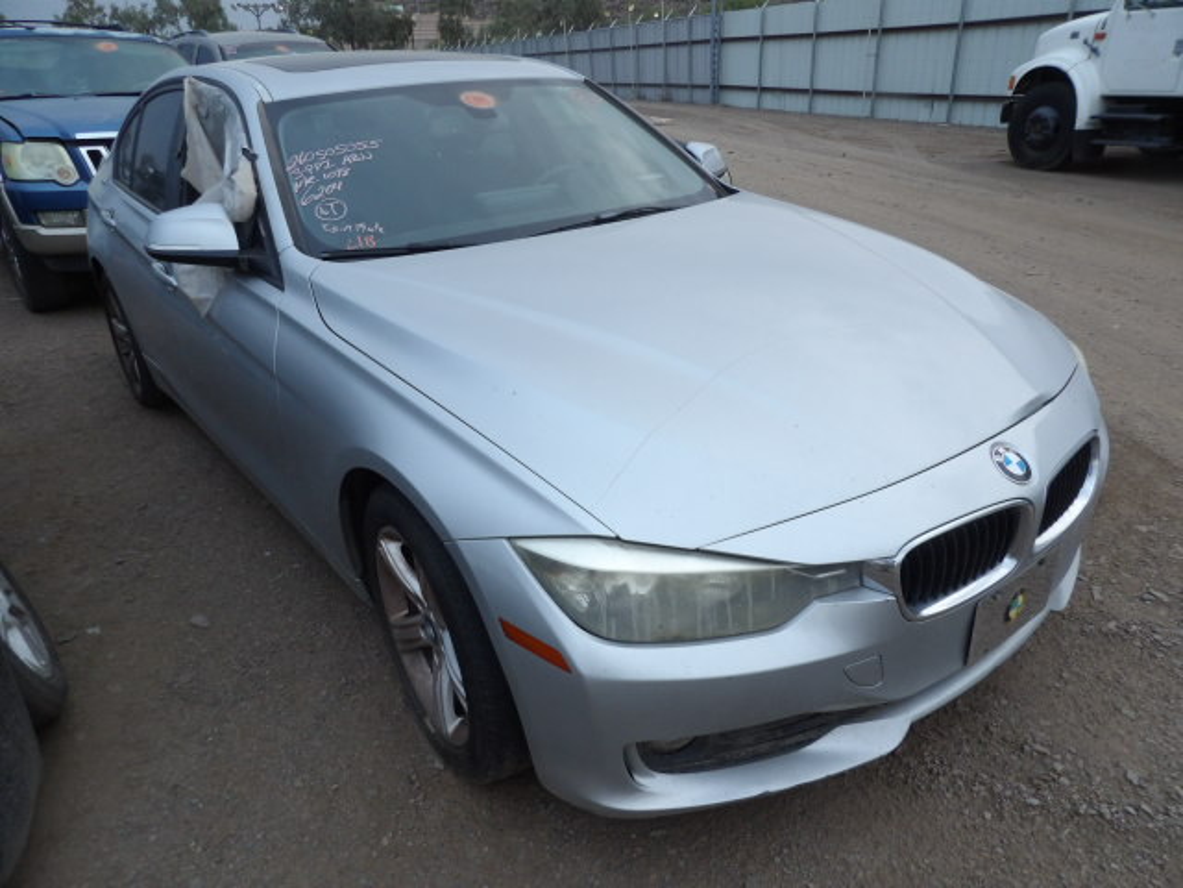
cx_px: 592
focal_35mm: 24
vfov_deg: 56.8
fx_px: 820
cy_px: 444
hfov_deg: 71.6
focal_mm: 4.3
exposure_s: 1/33
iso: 188
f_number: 3.2
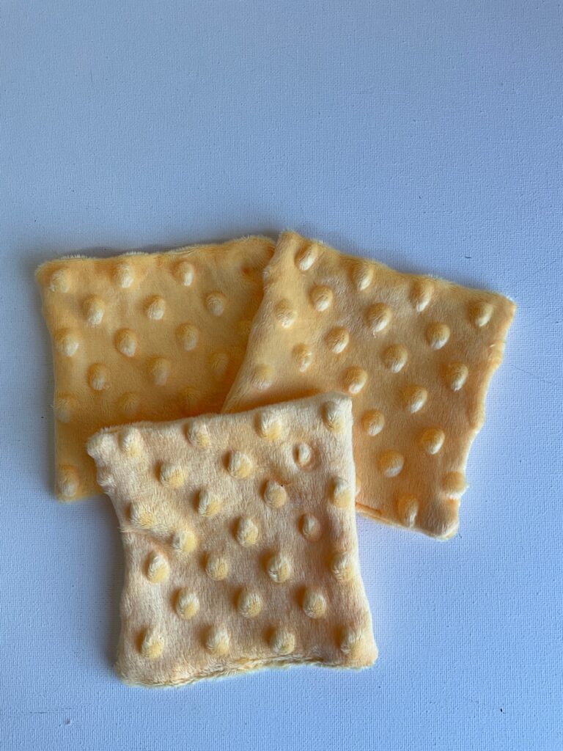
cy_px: 376
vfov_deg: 61.7
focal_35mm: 29
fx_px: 629
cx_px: 282
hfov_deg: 48.2
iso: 16
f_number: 1.8
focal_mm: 3
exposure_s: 1/128
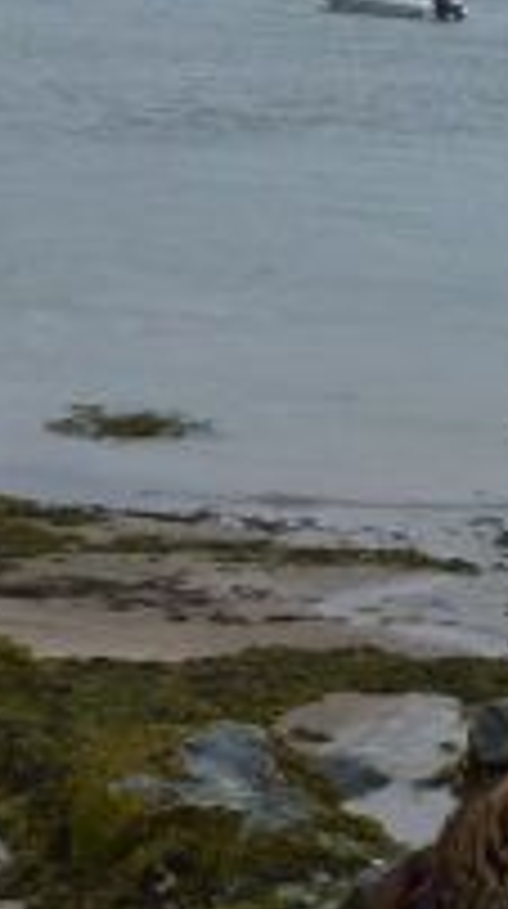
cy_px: 184
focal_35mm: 108
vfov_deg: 19.6
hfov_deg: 8.9
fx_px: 2597
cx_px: 1582
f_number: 4
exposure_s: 1/250
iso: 125
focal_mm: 4.1
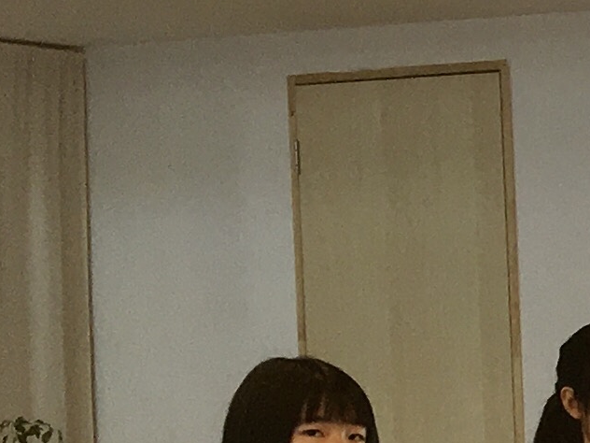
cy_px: 546
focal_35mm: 185
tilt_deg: -1.8
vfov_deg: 7.9
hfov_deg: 8.8
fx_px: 3153
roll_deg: +0.5
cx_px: 1789
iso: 25
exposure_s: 1/40
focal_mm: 4.15
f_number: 2.2
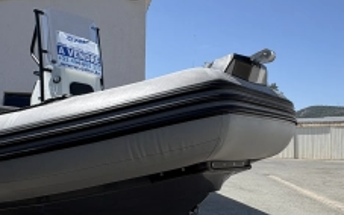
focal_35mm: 36
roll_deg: +0.4
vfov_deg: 35.3
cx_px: 177
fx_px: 338
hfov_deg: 54.0
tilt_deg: +7.0
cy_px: 113
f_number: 2.2
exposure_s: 1/1477
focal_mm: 2.22
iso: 50
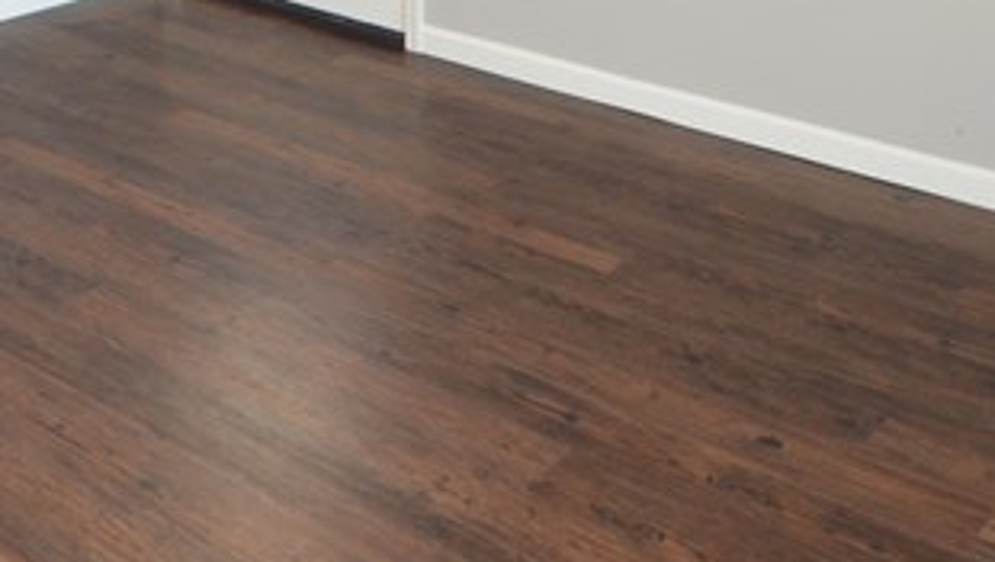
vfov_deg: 17.6
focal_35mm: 55
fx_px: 1452
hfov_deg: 35.6
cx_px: 104
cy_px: -458
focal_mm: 10
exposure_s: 1/60
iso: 640
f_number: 4
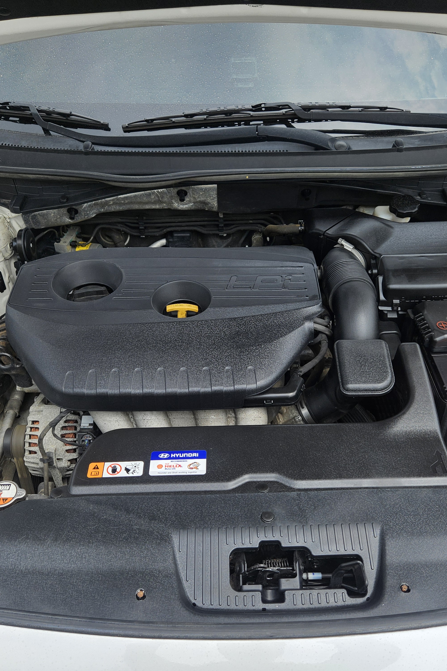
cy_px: 336
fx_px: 596
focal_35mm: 32
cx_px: 247
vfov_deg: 58.7
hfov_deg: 41.1
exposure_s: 1/809
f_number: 1.8
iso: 25
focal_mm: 5.4
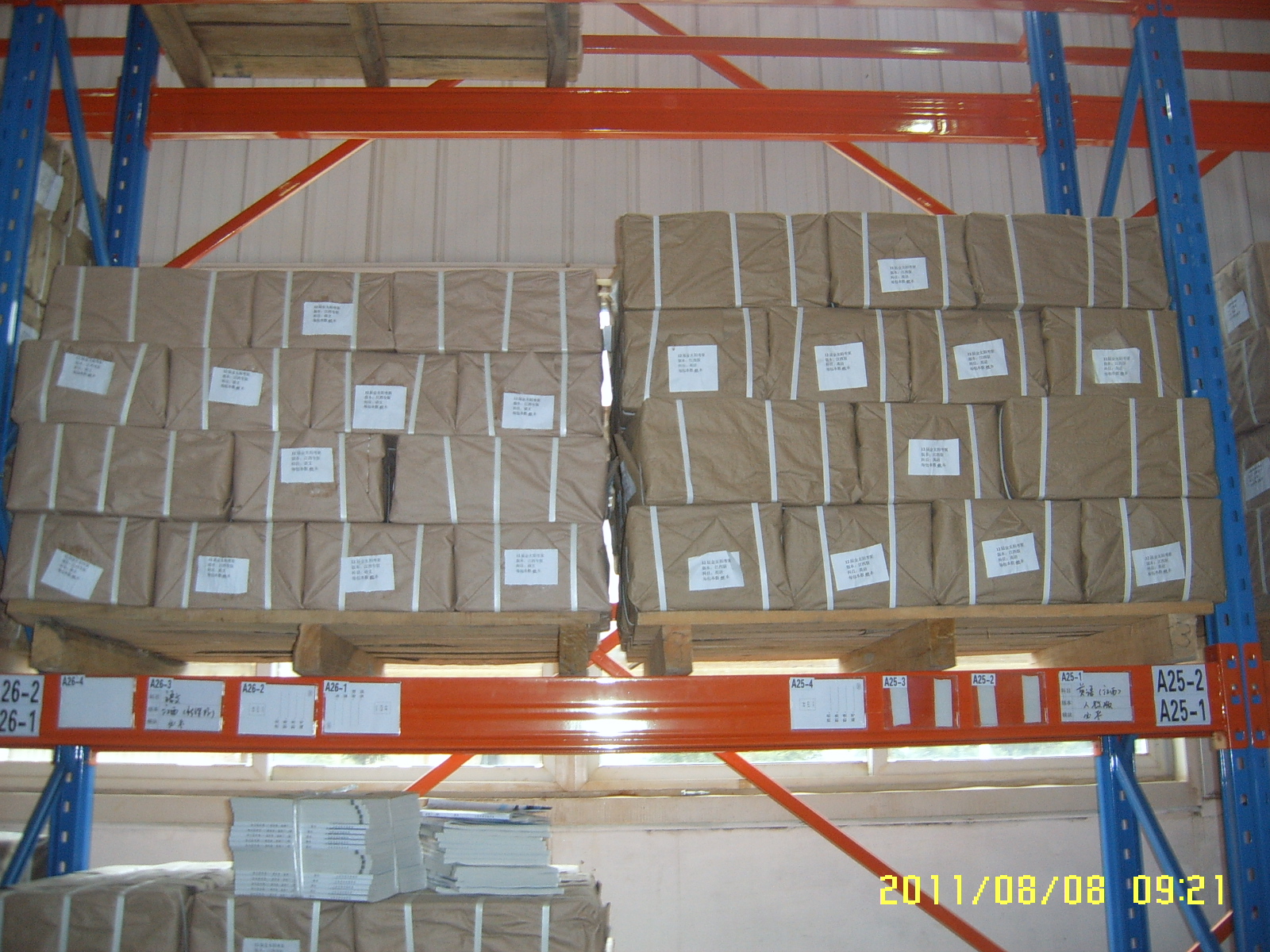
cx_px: 635
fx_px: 1284
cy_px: 476
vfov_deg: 40.7
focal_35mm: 35
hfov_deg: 52.6
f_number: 2.8
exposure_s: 1/30
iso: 69
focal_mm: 5.8
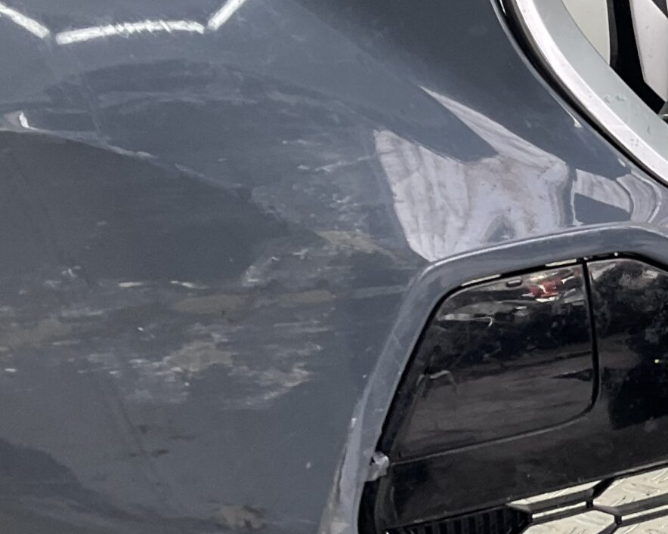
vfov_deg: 18.7
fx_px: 1621
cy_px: 202
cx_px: 822
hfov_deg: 21.5
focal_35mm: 82
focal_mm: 3
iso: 32
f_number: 1.8
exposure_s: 1/120
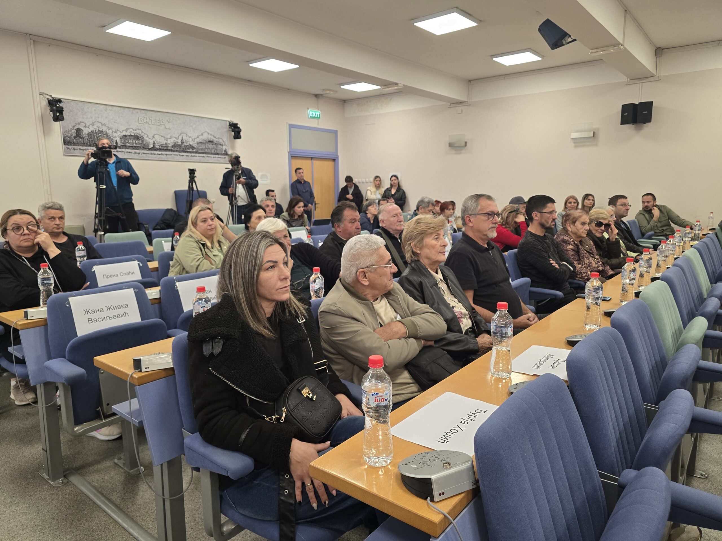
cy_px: 270
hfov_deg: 73.9
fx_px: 480
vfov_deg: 58.9
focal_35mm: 23
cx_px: 361
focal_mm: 6.3
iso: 200
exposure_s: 1/100
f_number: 1.7
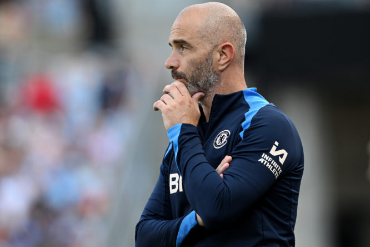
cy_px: 135
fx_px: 6947
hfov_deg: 3.1
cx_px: 173
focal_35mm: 676
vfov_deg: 2.0
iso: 800
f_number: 4
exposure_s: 1/1600
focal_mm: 400
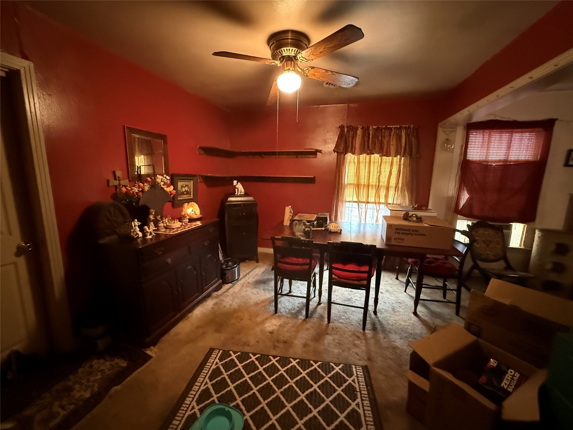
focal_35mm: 14
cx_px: 286
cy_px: 215
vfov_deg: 85.7
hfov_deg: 102.1
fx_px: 232
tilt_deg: -9.7
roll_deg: -1.7
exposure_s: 1/40
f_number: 2.2
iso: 1600
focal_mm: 2.22
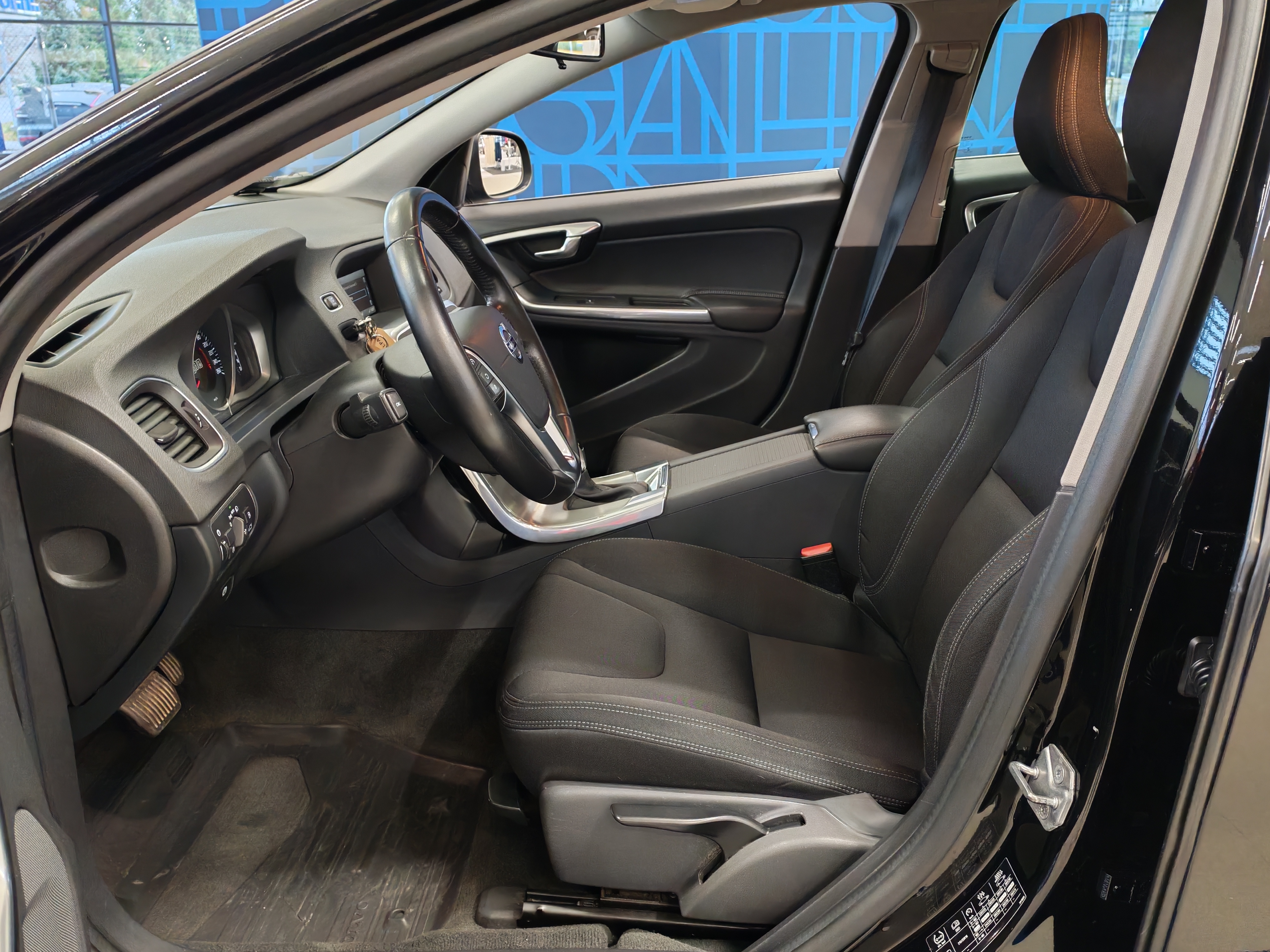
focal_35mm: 32
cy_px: 476
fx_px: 1174
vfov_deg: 44.2
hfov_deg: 56.8
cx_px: 635
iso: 1672
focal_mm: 6.12
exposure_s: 1/50
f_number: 1.9
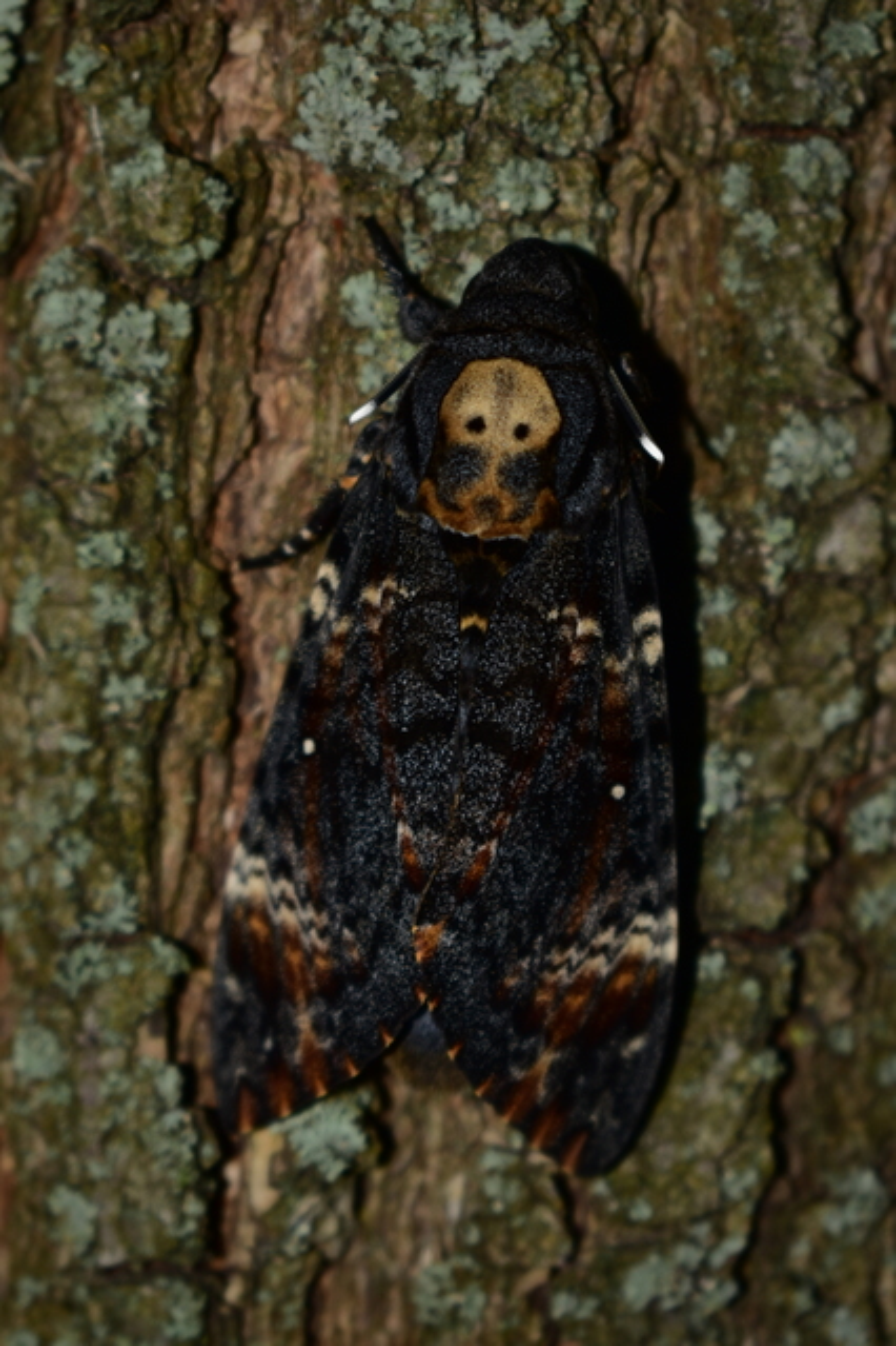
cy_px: 673
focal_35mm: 82
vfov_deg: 24.6
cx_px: 448
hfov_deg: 16.5
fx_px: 3083
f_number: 5.6
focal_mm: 55
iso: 100
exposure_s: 1/200
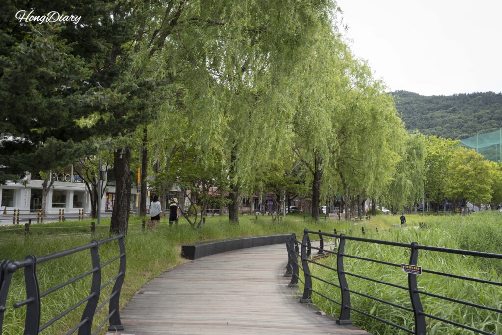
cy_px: 168
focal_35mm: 35
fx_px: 488
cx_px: 251
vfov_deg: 37.9
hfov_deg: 54.4
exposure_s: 1/100
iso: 100
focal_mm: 35
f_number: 7.1
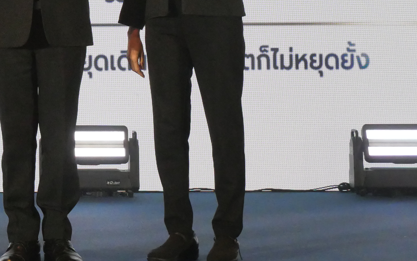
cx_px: -14
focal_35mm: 120
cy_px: -44
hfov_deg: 17.0
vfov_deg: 10.7
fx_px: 1364
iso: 3200
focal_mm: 23
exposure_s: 1/250
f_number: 6.3
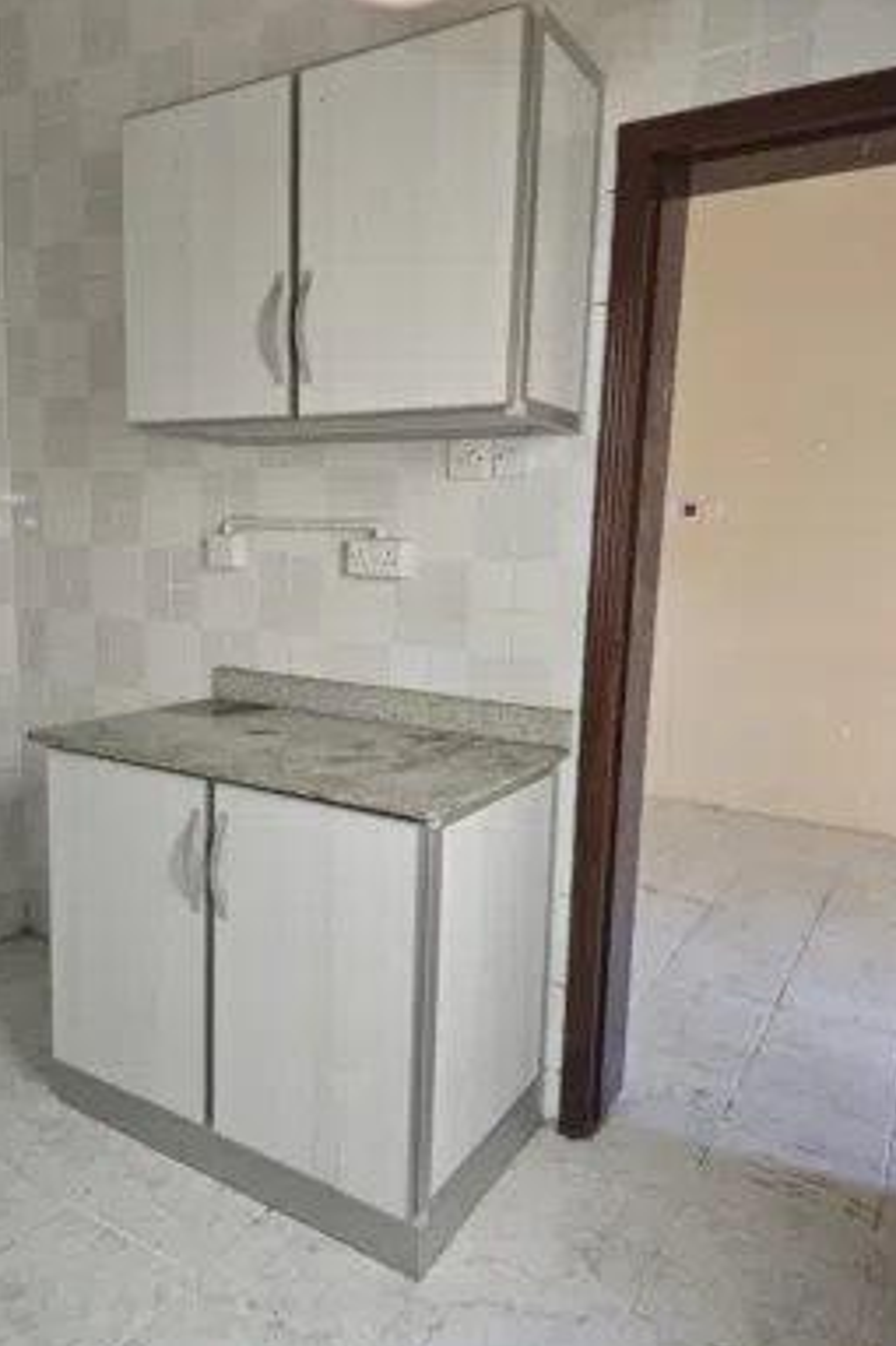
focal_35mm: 25
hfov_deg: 51.1
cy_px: 692
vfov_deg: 71.5
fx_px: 934
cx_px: 397
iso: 640
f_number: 1.7
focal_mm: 6.3
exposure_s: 1/60
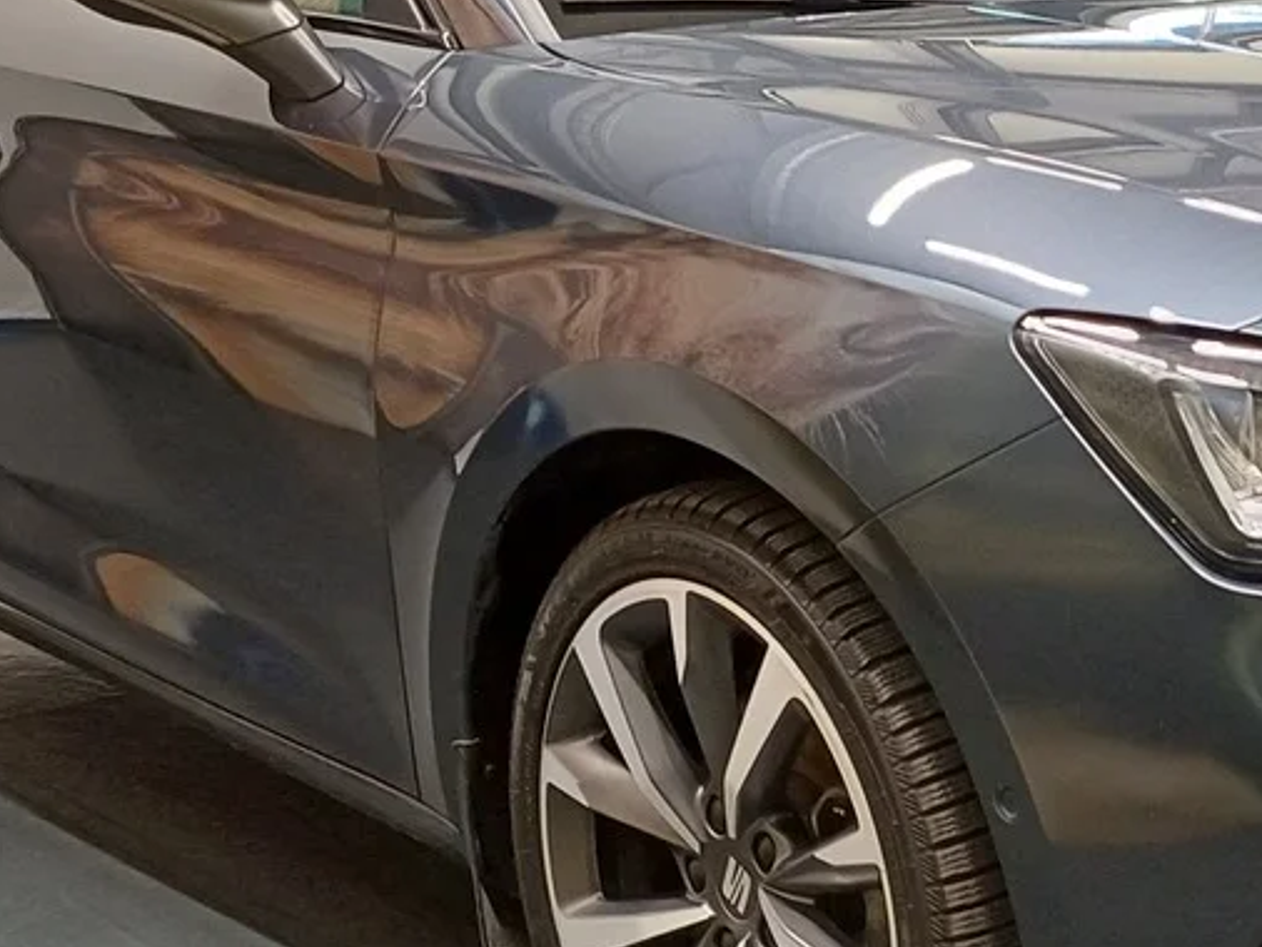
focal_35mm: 79
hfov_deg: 24.0
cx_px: 1145
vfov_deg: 18.7
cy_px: 561
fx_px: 2881
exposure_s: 1/25
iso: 400
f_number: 1.8
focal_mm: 4.65
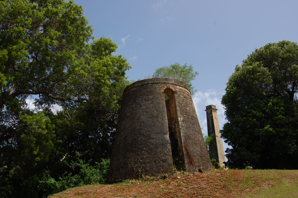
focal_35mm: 27
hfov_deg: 67.4
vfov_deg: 47.8
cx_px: 149
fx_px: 223
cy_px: 99
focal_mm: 18
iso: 200
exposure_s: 1/320
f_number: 9
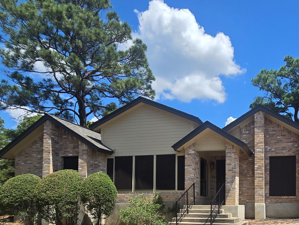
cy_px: 194
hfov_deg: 61.9
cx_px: 238
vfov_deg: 48.6
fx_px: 225
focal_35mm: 26
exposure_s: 1/2151
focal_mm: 2.2
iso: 50
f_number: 2.2
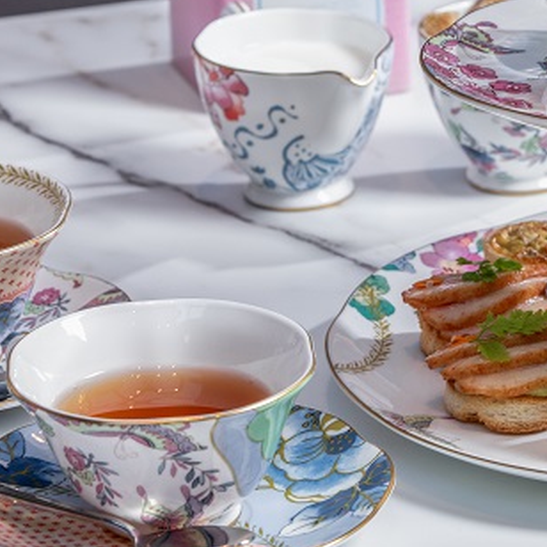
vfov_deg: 7.0
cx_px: 526
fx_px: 4434
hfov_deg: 7.0
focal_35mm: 248
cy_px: -4
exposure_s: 1/50
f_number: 6.3
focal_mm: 90
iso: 500
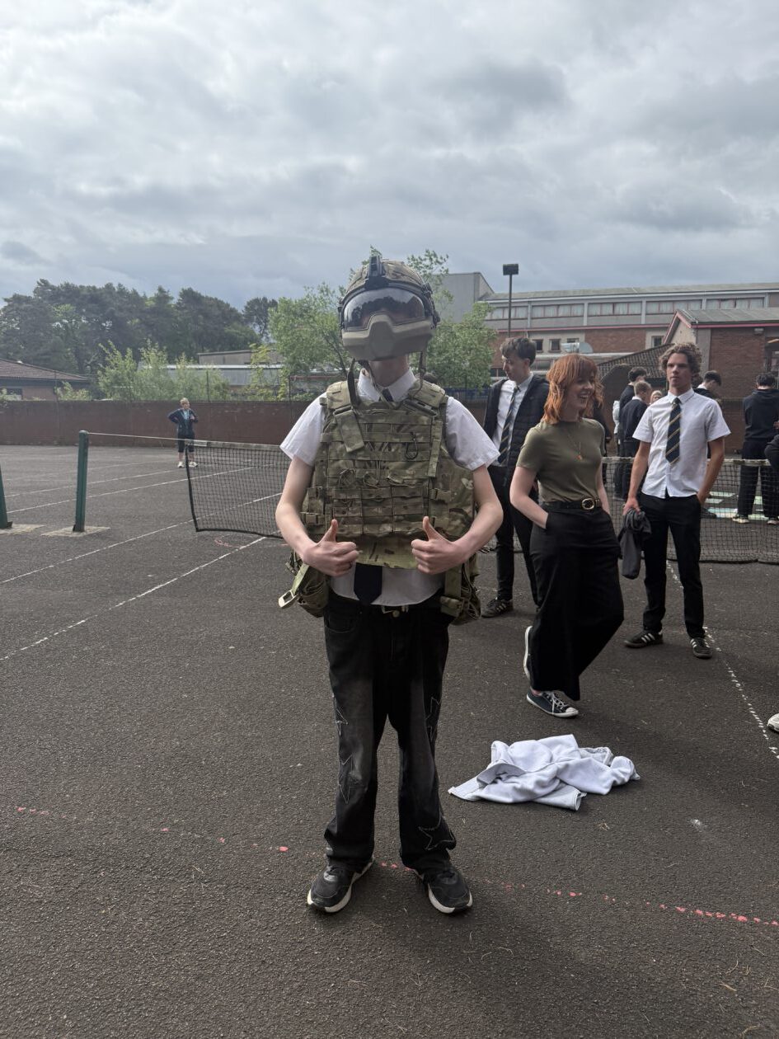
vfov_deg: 71.6
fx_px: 720
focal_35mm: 24
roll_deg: -0.1
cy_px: 520
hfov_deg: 56.8
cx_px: 390
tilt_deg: -9.6
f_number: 1.78
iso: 125
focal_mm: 6.76
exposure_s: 1/7353
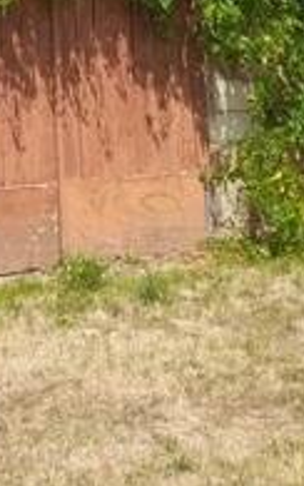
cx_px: 45
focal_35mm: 87
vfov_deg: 22.2
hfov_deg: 14.9
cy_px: -82
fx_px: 1152
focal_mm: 4.6
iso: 20
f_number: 2
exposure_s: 1/514
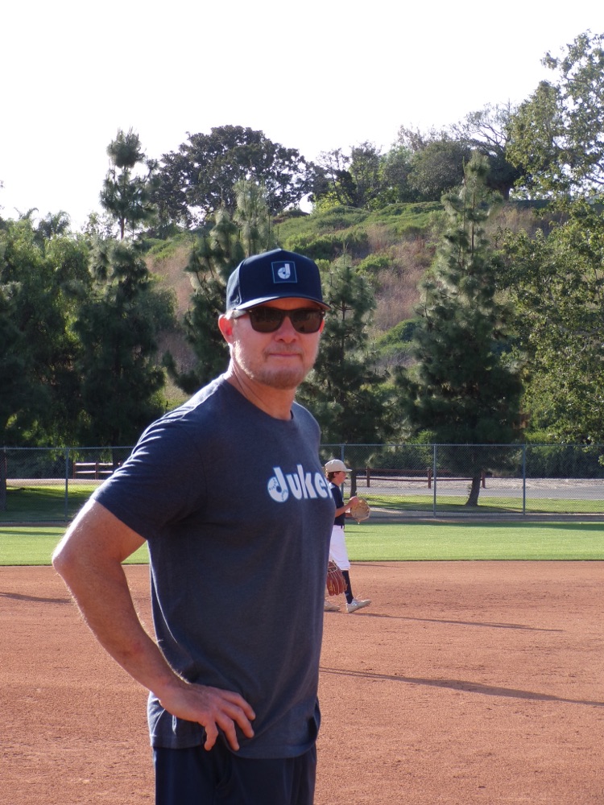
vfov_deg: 19.8
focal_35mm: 99
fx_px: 2303
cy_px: 402
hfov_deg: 14.9
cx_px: 302
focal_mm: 17.7
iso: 100
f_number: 4.7
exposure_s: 1/220
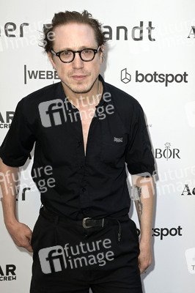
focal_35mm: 50
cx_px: 98
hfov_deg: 26.9
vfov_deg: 39.6
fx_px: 407
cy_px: 146
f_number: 7.1
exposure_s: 1/250
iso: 640
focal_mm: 50
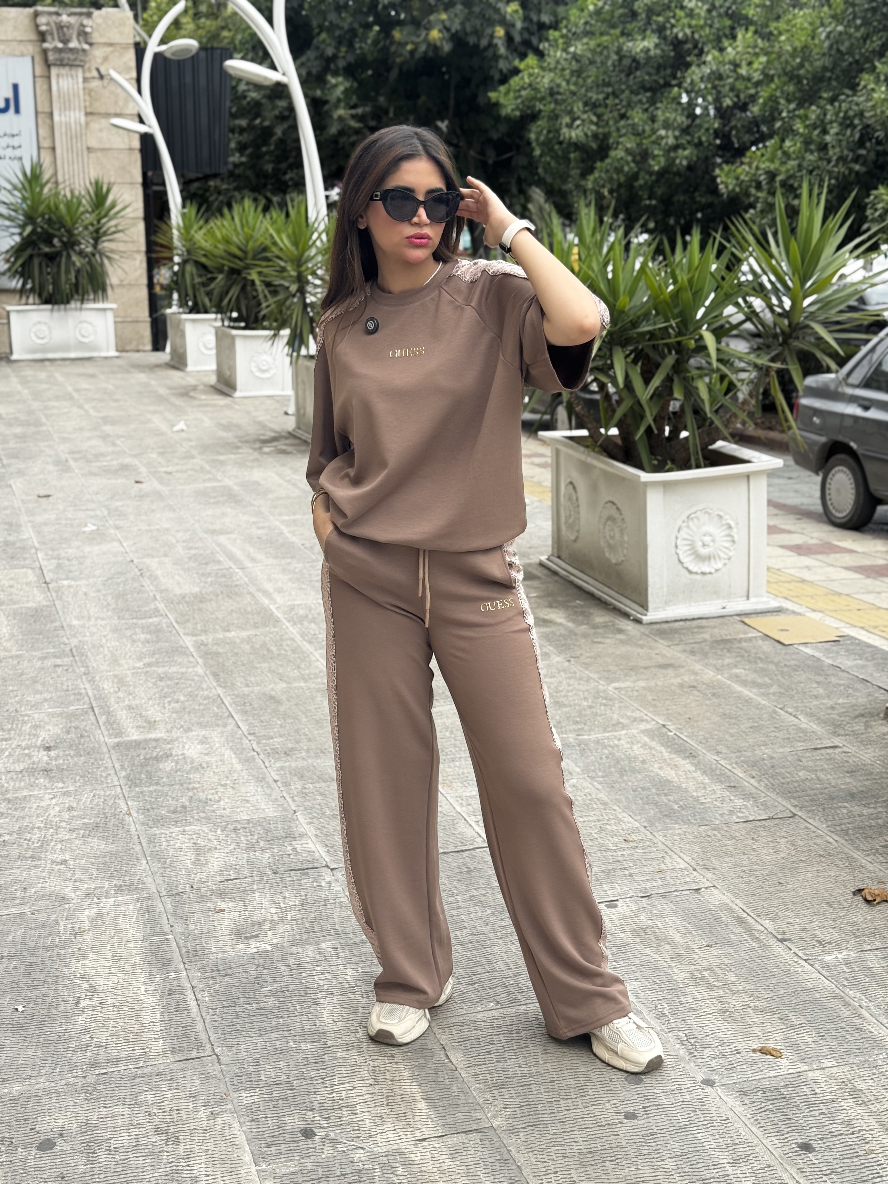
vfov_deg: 39.7
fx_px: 1642
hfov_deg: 30.3
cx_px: 444
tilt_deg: -12.1
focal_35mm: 48
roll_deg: -0.1
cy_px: 592
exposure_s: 1/1770
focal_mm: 6.76
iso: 64
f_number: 1.78
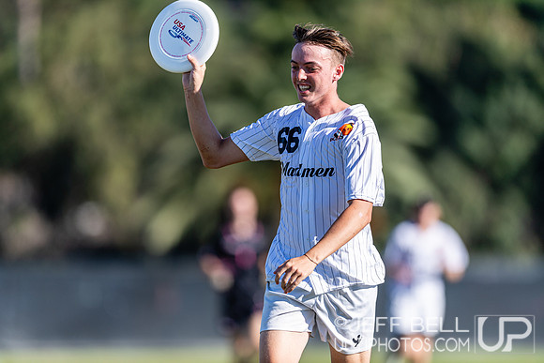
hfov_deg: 5.2
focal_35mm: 400
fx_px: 6046
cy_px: 182
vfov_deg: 3.4
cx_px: 272
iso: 100
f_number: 2.8
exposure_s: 1/1600
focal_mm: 400
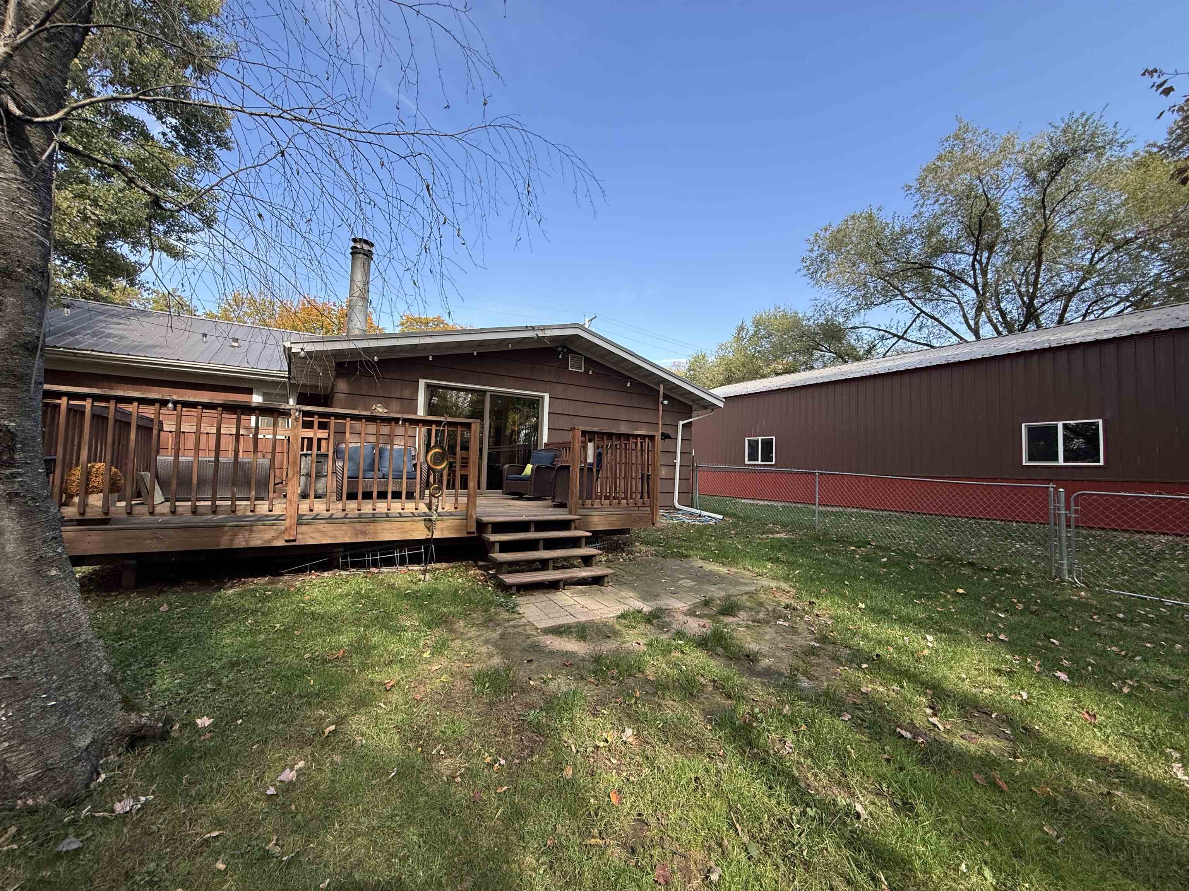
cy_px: 446
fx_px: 481
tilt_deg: +4.3
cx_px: 594
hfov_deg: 102.1
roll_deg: -1.4
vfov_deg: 85.7
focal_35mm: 14
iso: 64
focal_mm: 2.22
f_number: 2.2
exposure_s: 1/482
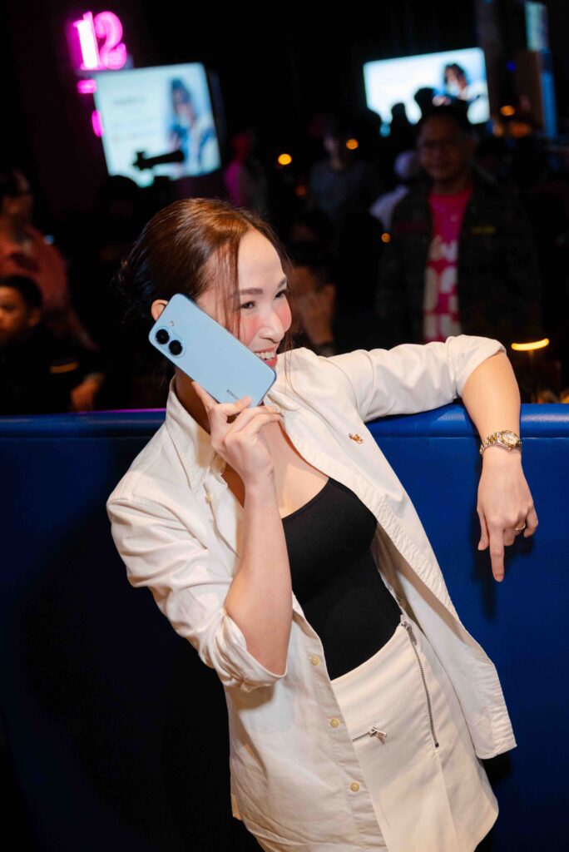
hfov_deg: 27.6
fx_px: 1160
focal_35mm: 49
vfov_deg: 40.3
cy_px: 426
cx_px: 284
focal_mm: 49
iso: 1250
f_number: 2.8
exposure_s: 1/125
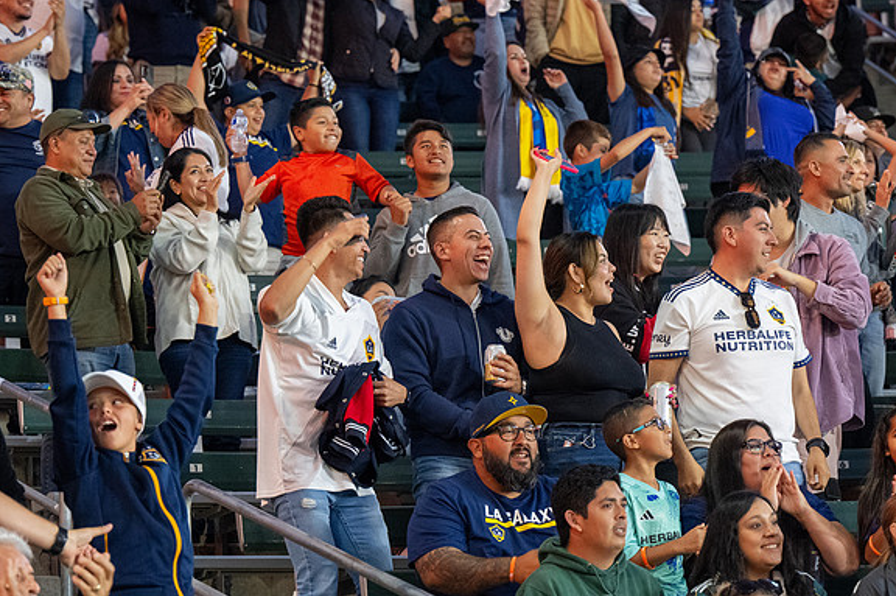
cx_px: 450
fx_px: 3780
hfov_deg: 13.5
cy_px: 299
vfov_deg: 9.0
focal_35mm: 152
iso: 5000
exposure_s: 1/200
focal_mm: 101
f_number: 4
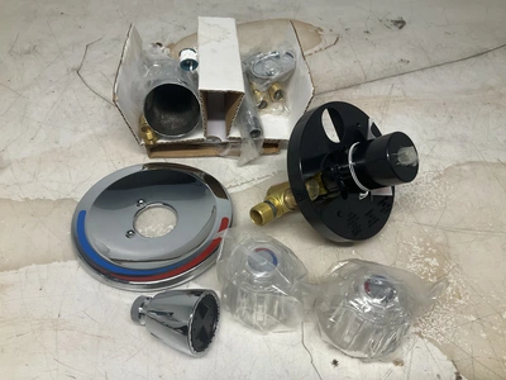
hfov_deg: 61.7
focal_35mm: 29
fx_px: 424
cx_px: 253
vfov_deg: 48.2
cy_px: 190
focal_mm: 3
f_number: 1.8
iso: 32
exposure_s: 1/120
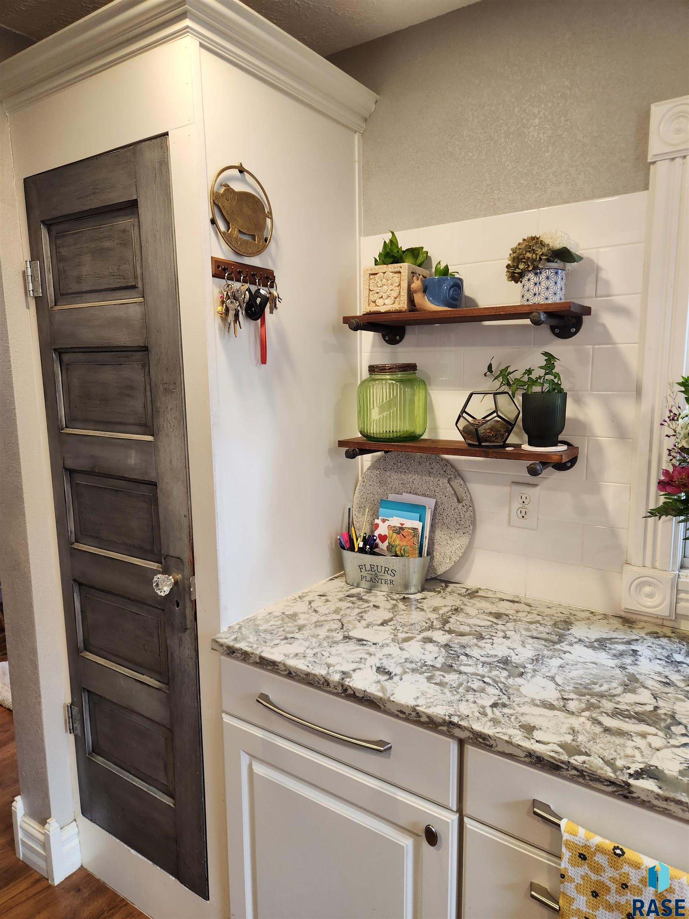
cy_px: 460
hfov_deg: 58.9
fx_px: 610
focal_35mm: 23
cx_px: 344
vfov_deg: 73.9
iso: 160
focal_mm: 5.4
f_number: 1.8
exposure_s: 1/120
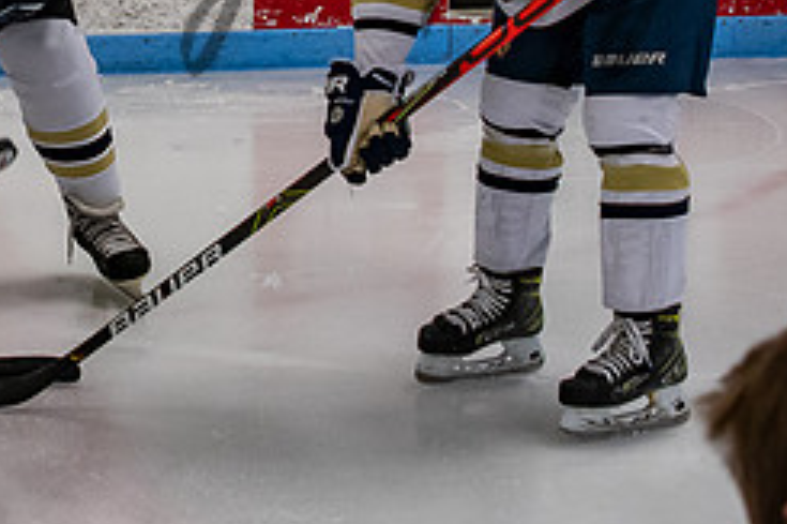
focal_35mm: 107
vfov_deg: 12.4
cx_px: -31
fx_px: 2337
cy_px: -131
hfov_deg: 18.5
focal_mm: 26
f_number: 4
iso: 1250
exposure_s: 1/250
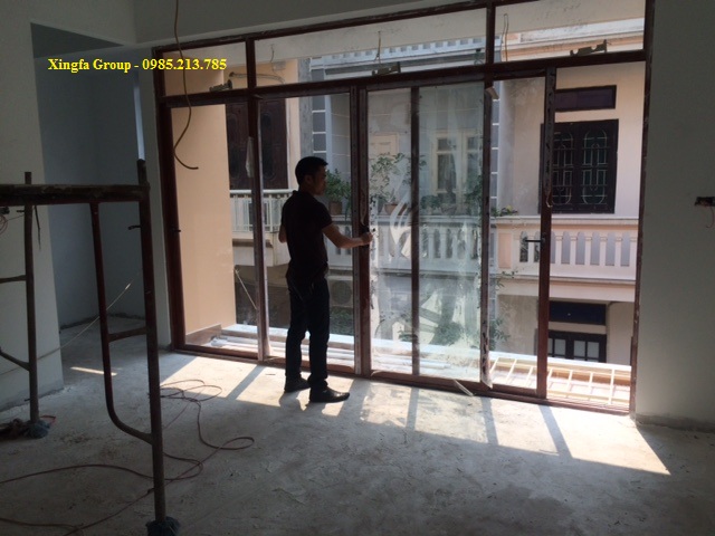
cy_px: 268
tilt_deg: -9.4
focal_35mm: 29
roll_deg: -0.2
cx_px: 358
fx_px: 599
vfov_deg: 48.2
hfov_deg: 61.7
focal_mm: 4.15
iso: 32
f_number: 2.2
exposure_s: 1/820
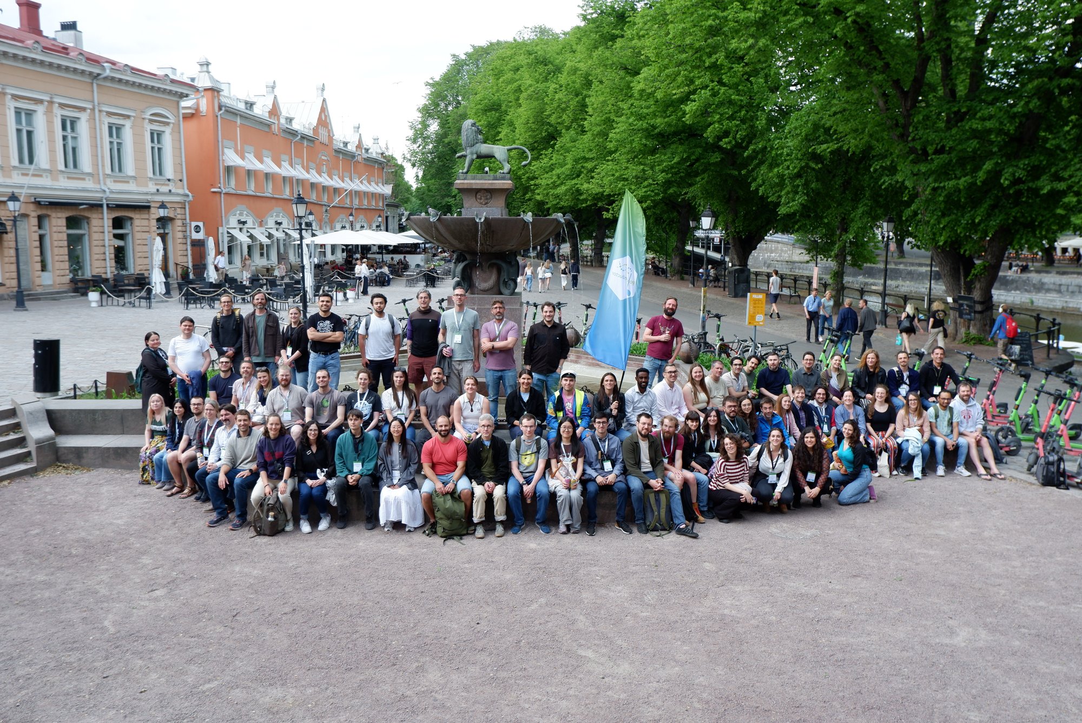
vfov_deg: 43.7
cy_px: 362
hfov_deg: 61.9
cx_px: 541
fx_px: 902
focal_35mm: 30
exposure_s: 1/125
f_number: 4.2
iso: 200
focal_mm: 20.3
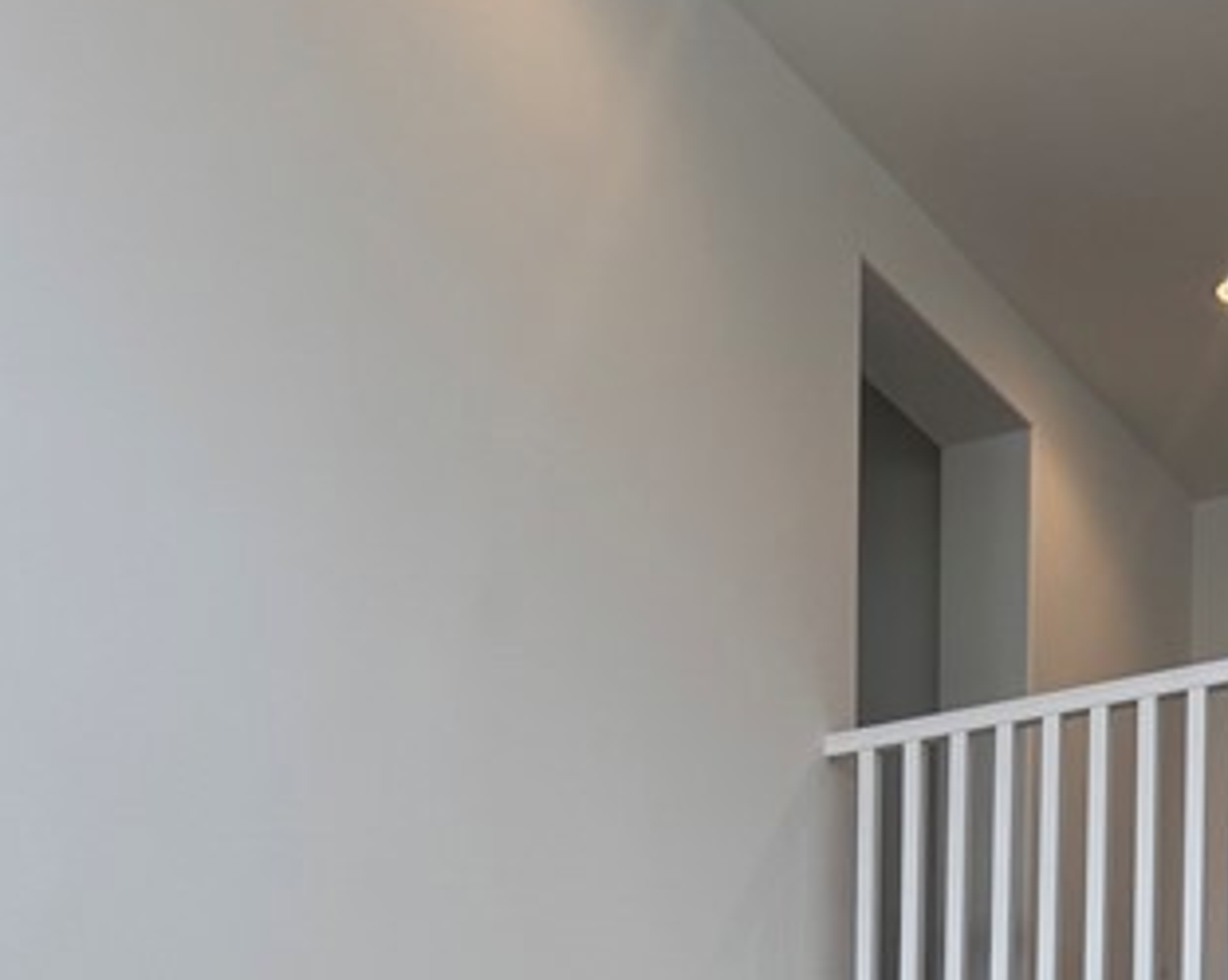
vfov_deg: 17.1
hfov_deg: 24.6
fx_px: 2796
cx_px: 838
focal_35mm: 77
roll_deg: -0.3
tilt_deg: +1.8
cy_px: 1645
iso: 100
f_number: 1.78
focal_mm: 6.76
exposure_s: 1/120
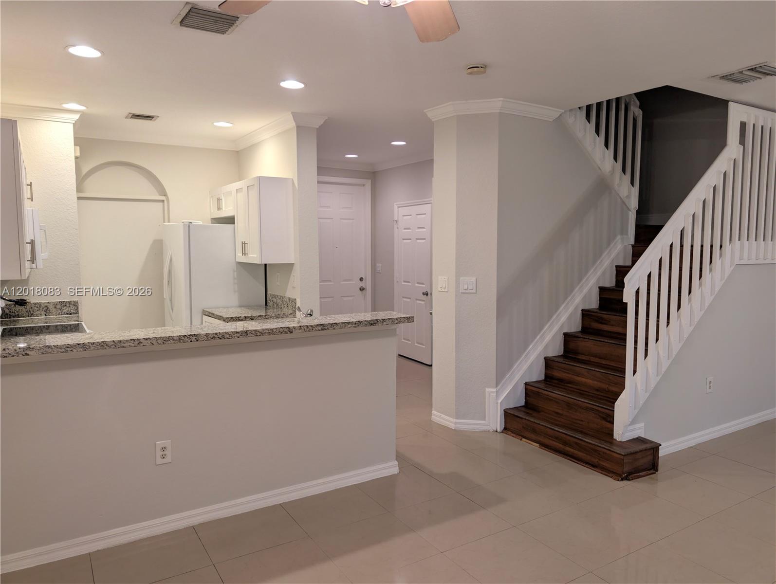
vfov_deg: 56.9
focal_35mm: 24
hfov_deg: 71.5
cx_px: 388
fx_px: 539
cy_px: 292
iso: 132
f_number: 1.68
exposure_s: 1/120
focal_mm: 6.9
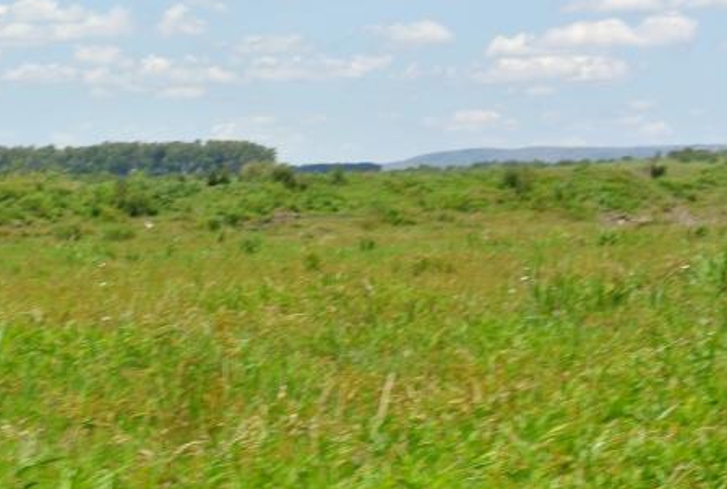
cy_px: 168
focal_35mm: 169
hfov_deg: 12.0
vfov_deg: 8.2
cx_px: 67
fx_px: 3421
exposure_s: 1/500
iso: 100
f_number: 5.6
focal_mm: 27.5
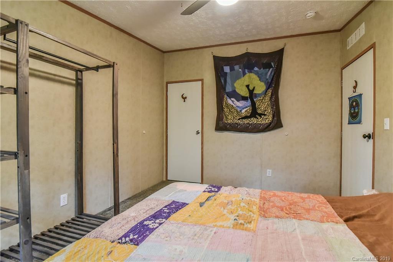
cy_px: 131
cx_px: 196
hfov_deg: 96.7
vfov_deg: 73.8
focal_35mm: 16
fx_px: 175
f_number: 6.3
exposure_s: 1/40
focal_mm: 16
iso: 4000
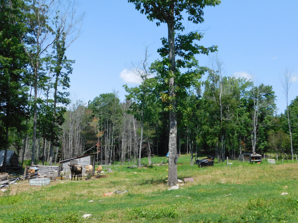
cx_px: 149
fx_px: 344
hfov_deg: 46.8
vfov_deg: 36.0
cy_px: 112
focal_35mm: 40
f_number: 3.6
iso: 125
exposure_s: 1/1000
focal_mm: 7.1
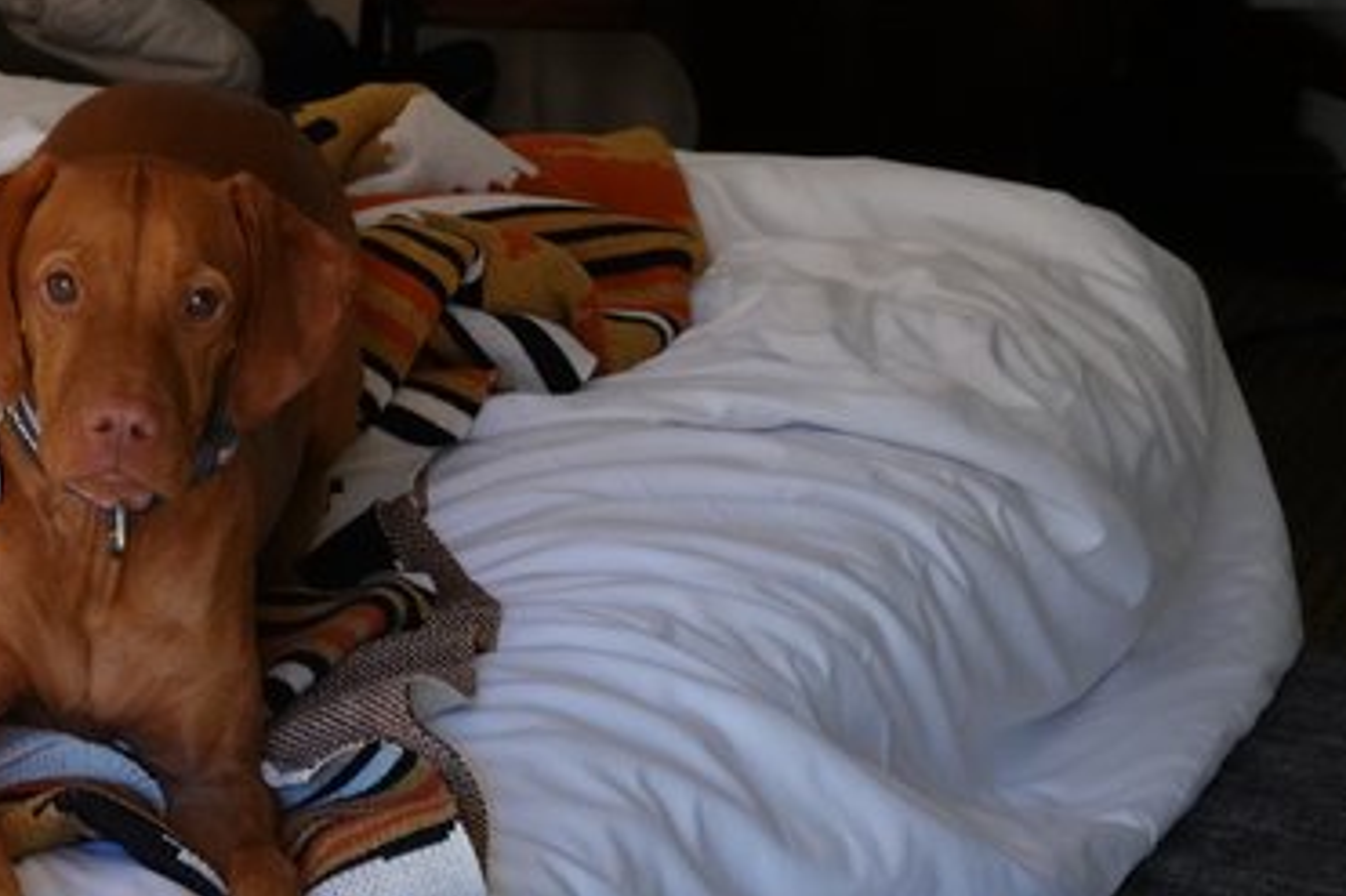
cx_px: 239
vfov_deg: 11.5
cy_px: 511
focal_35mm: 119
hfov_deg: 17.1
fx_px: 4447
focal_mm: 25.34
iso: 2000
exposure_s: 1/125
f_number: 4
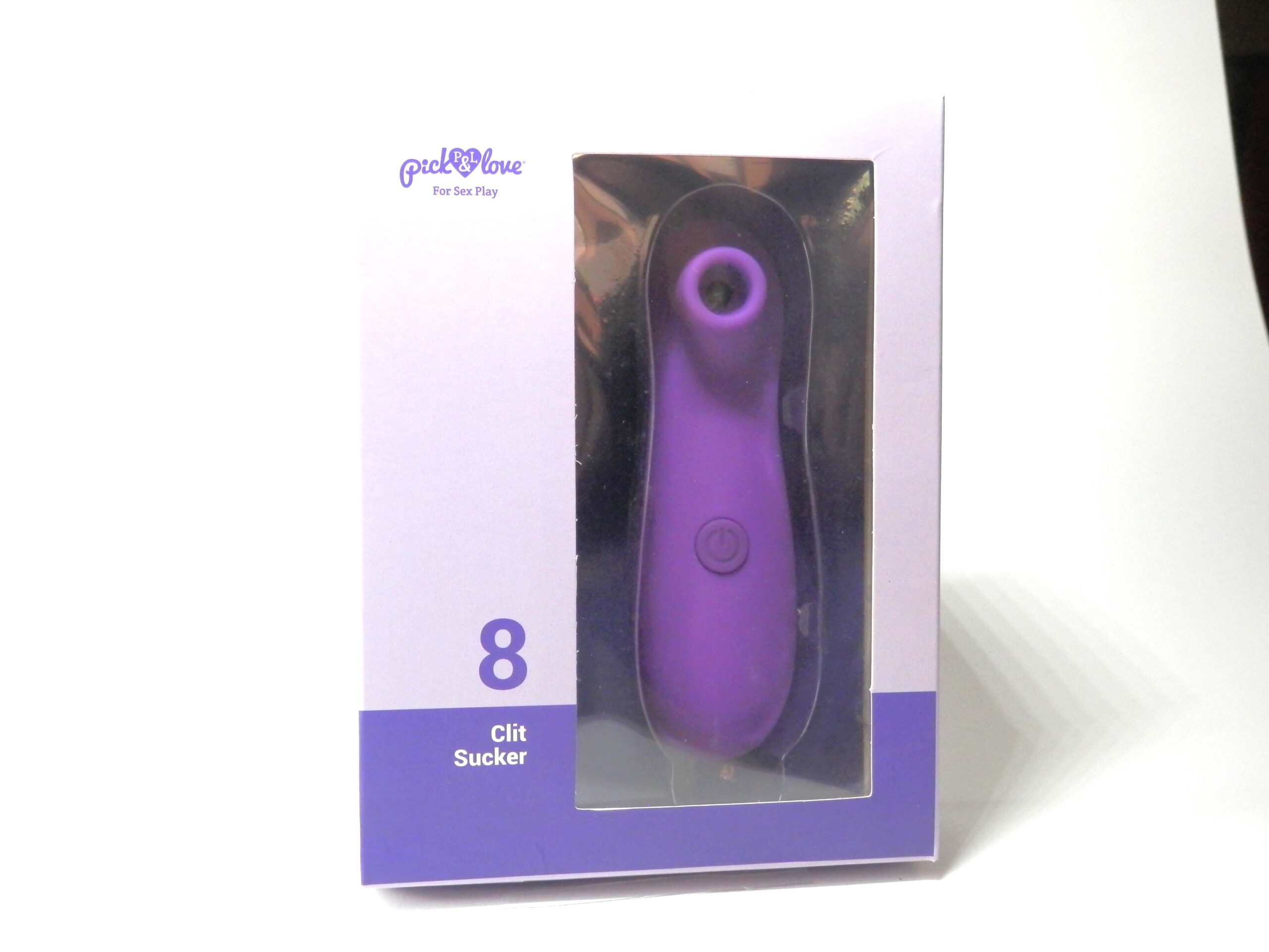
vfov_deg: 36.0
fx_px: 1466
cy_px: 476
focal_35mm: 40
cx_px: 634
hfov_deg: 46.8
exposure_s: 1/80
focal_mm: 7.3
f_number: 3.7
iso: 200
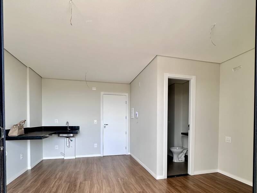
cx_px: 130
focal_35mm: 19
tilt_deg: -0.3
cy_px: 125
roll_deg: -0.5
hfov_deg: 84.7
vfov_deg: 67.2
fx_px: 141
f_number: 2.2
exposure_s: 1/120
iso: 40
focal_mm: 2.22
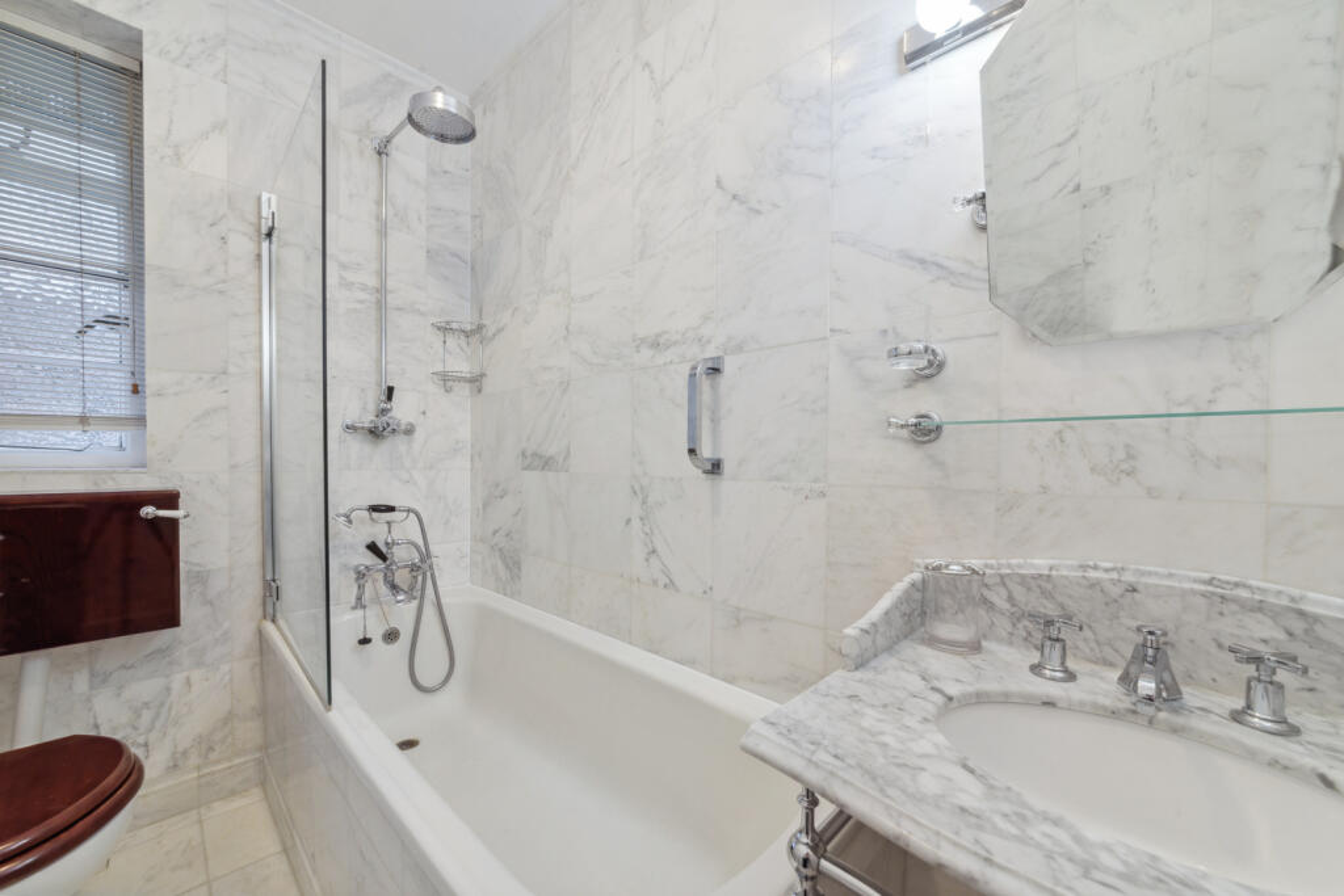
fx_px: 485
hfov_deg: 108.3
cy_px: 448
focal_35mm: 13
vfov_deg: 85.4
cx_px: 672
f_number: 11
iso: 400
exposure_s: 1/10
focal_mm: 13
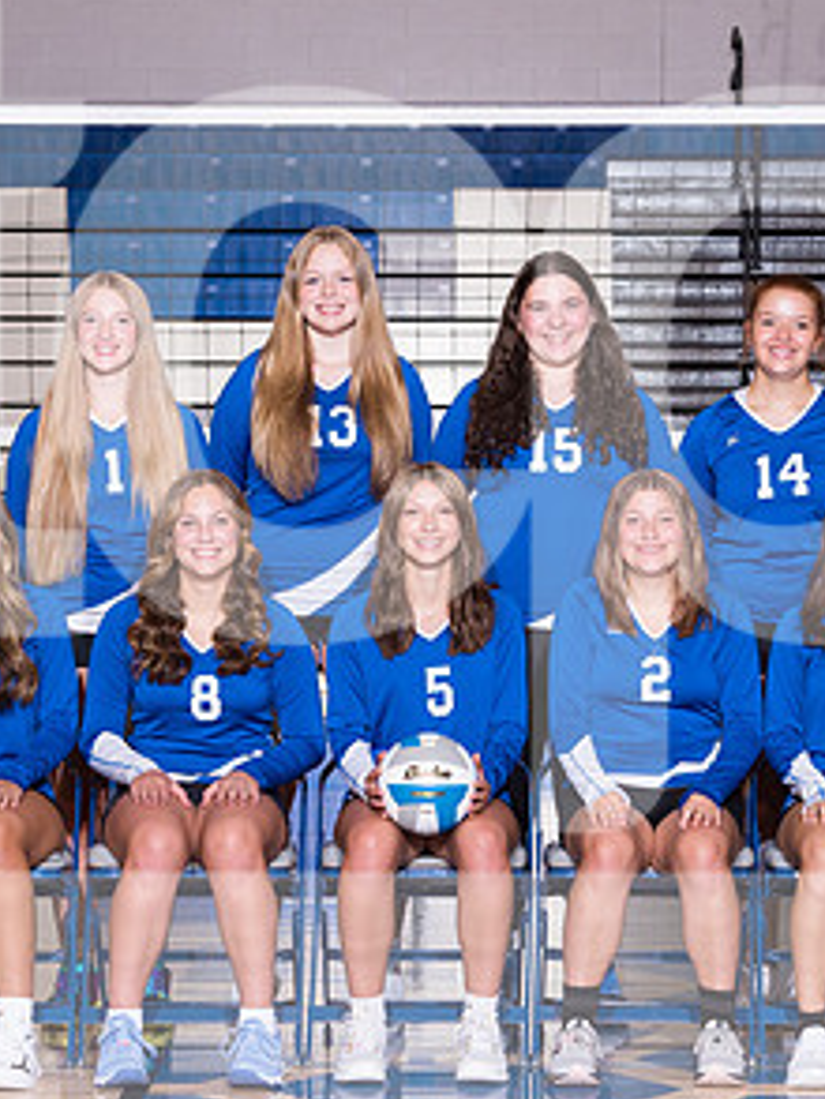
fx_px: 3906
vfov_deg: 16.0
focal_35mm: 123
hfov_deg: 12.1
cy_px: 667
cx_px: 418
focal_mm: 52
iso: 500
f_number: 6.3
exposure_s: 1/250
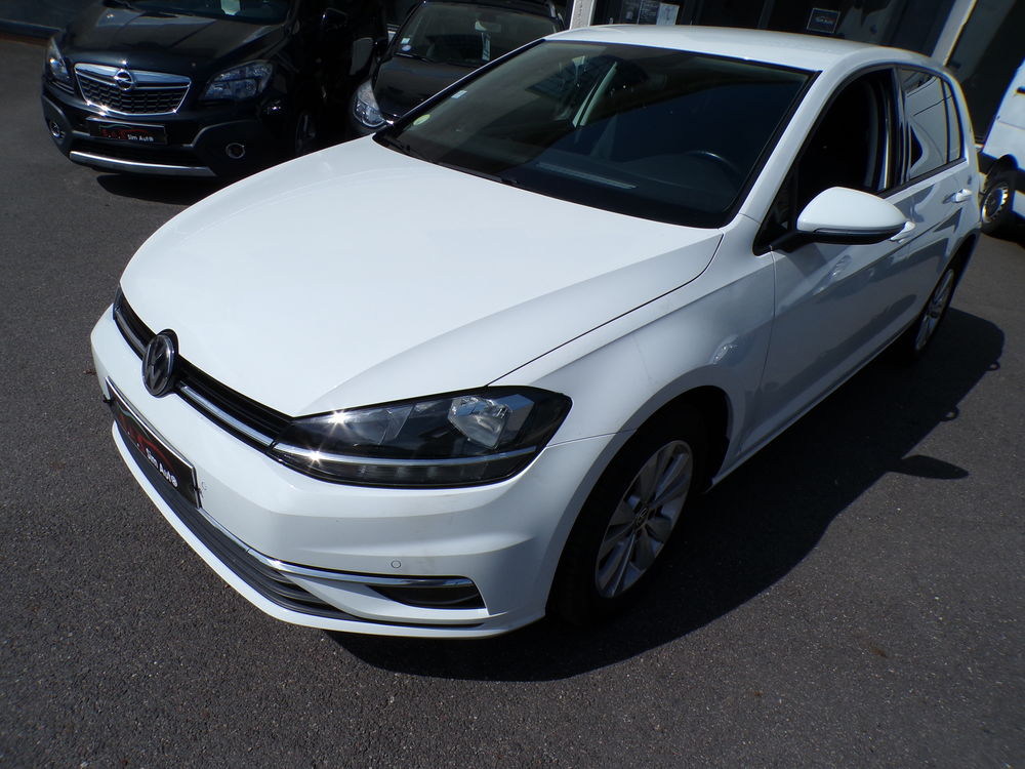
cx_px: 512
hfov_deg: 71.6
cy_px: 384
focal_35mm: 24
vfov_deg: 56.8
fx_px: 711
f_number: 5.8
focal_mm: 4.3
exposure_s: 1/1000
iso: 100
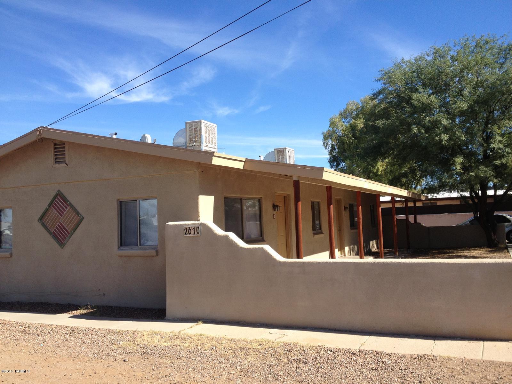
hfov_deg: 52.6
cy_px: 192
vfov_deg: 40.7
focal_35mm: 35
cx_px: 256
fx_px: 518
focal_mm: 4.28
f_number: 2.4
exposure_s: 1/1200
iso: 50
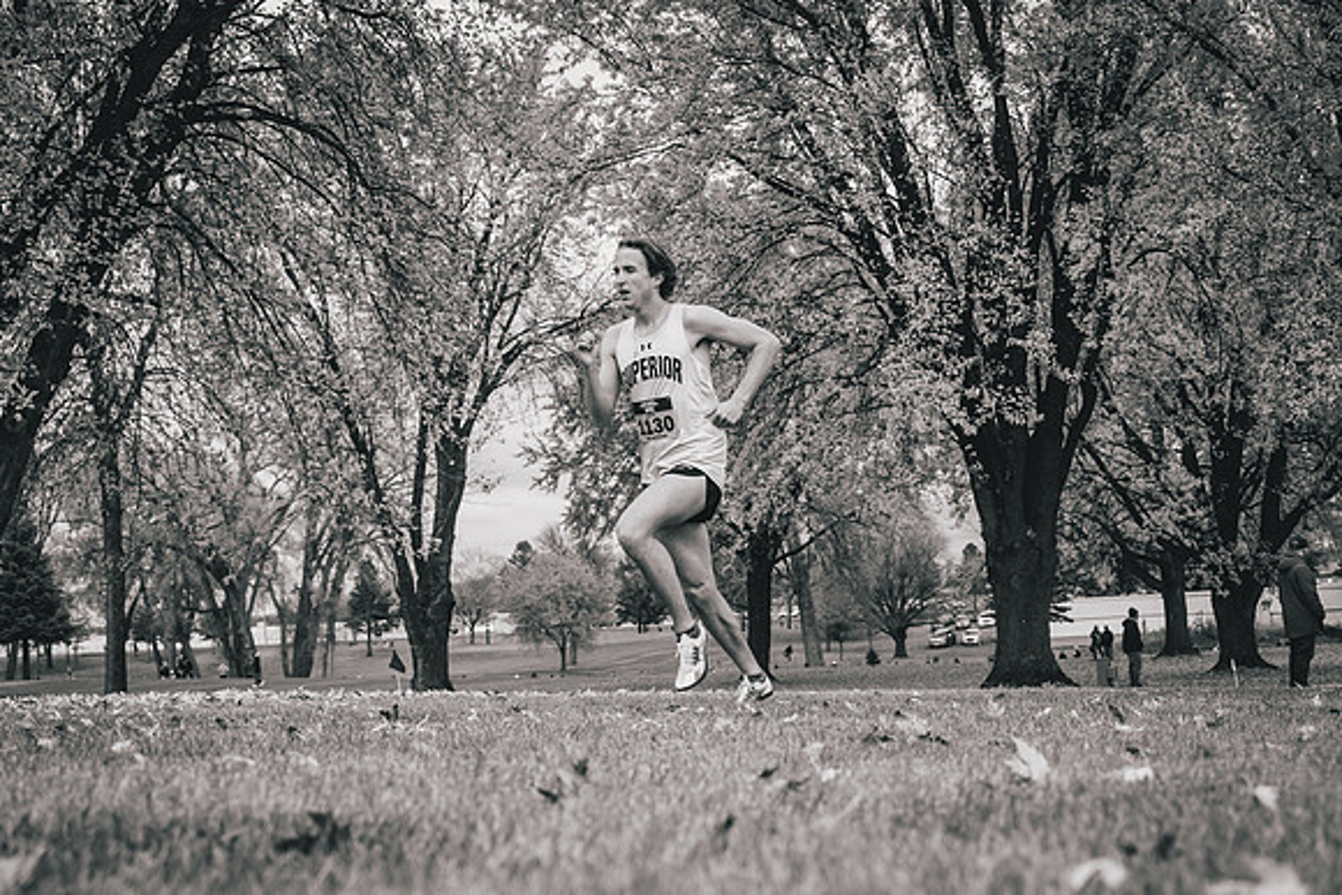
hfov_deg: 38.3
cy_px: 448
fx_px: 1931
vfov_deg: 26.1
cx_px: 671
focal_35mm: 52
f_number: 6.3
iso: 400
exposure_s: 1/800
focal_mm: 50
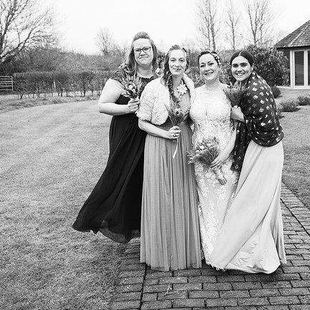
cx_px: 193
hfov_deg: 41.6
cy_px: 144
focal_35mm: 40
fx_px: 405
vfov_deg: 41.8
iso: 200
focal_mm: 24
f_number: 4
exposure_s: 1/125
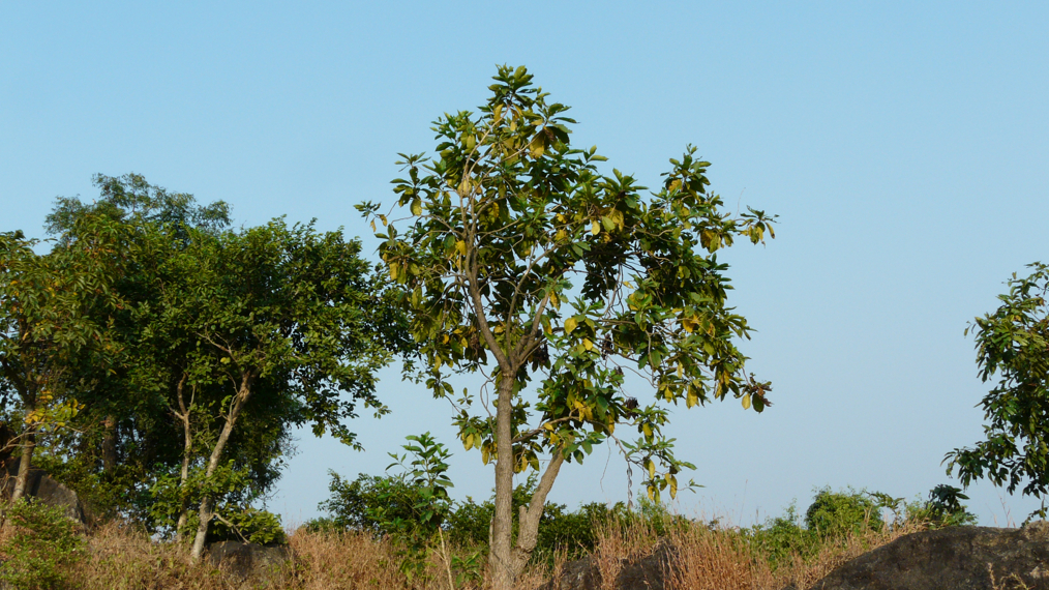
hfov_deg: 46.4
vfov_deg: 27.1
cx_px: 529
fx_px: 1224
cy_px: 331
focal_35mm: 44
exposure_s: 1/250
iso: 100
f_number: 5.6
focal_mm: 6.5
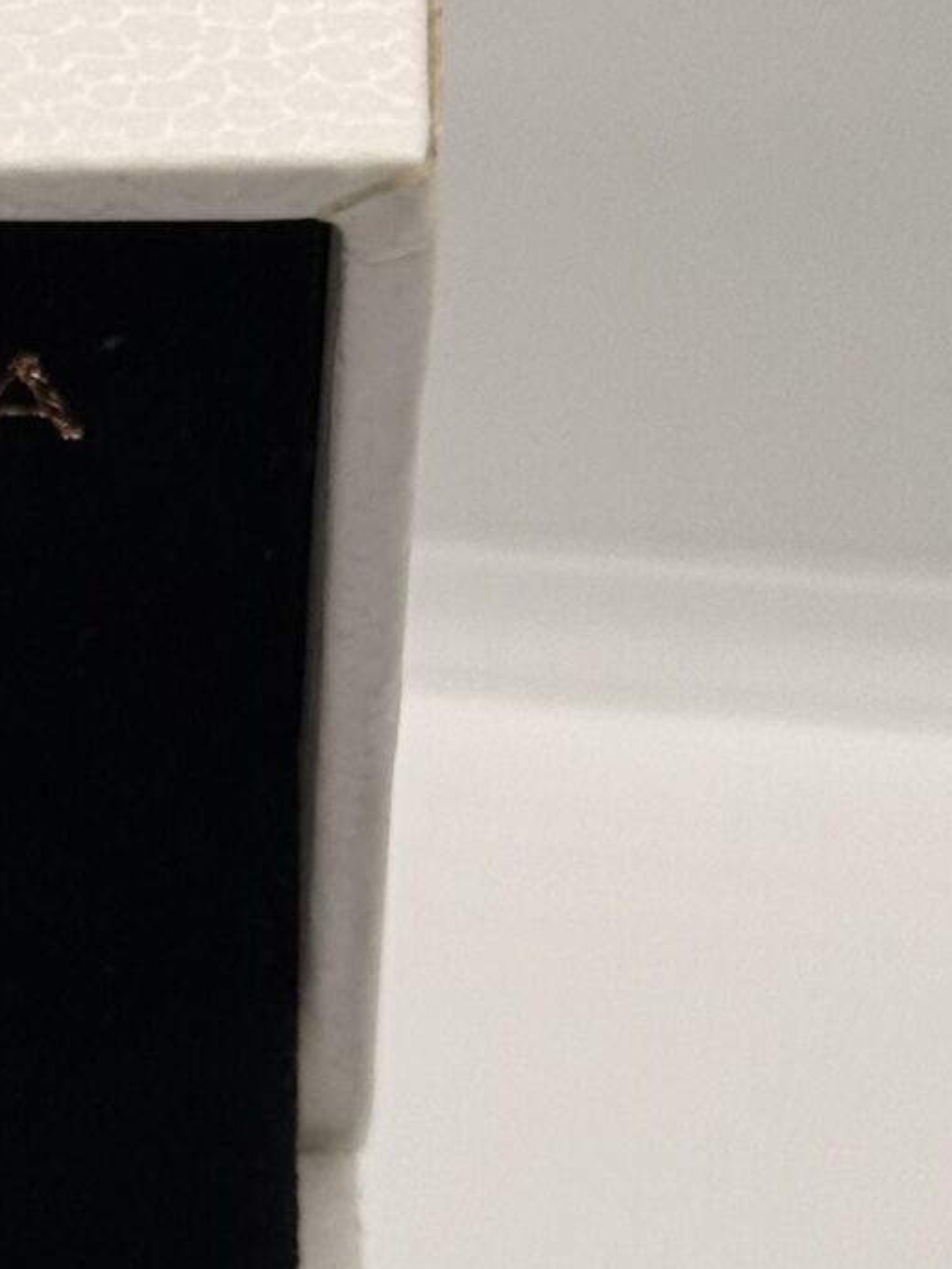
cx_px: -344
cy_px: 1138
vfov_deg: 11.0
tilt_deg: -41.1
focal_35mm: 179
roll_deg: +1.4
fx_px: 6560
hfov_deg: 8.2
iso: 64
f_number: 1.78
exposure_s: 1/379
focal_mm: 6.76
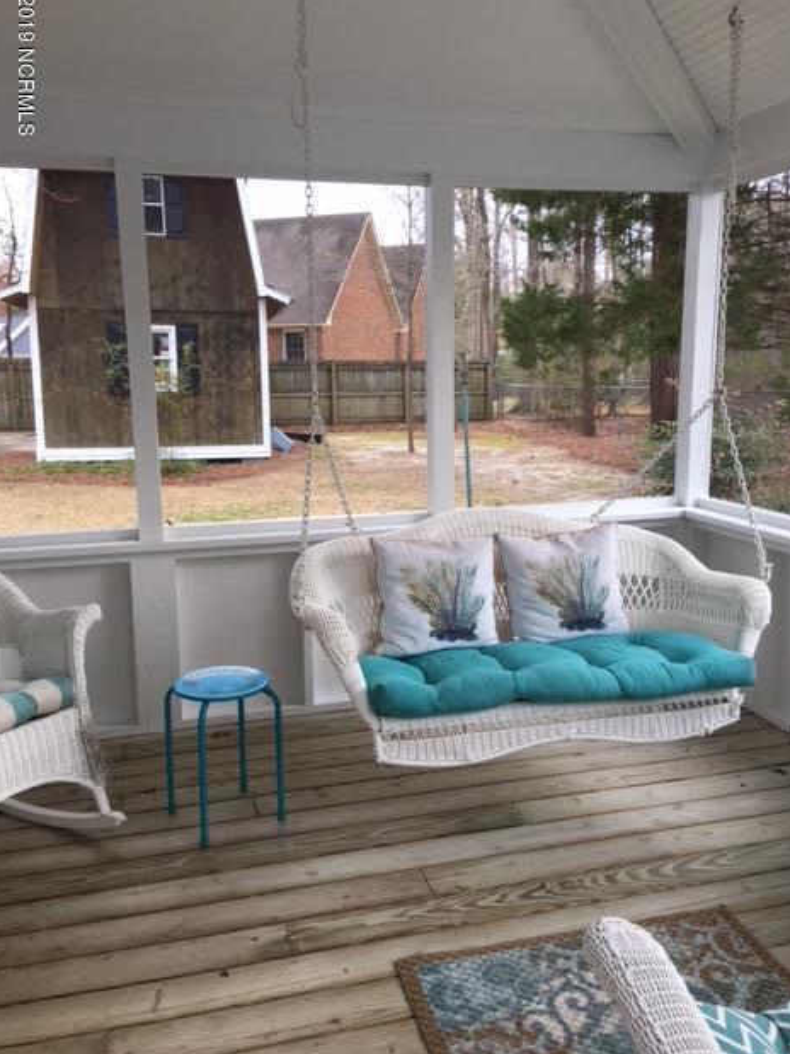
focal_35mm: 30
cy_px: 514
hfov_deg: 46.8
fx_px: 913
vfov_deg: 60.0
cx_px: 400
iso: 40
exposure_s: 1/120
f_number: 2.2
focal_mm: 4.15
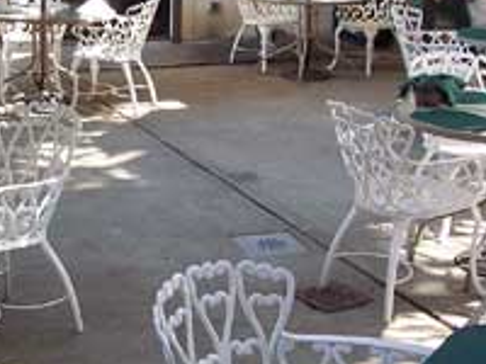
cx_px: 131
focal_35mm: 117
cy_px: 85
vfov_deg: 12.6
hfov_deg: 16.8
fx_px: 1643
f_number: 3.4
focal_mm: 8
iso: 100
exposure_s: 1/45
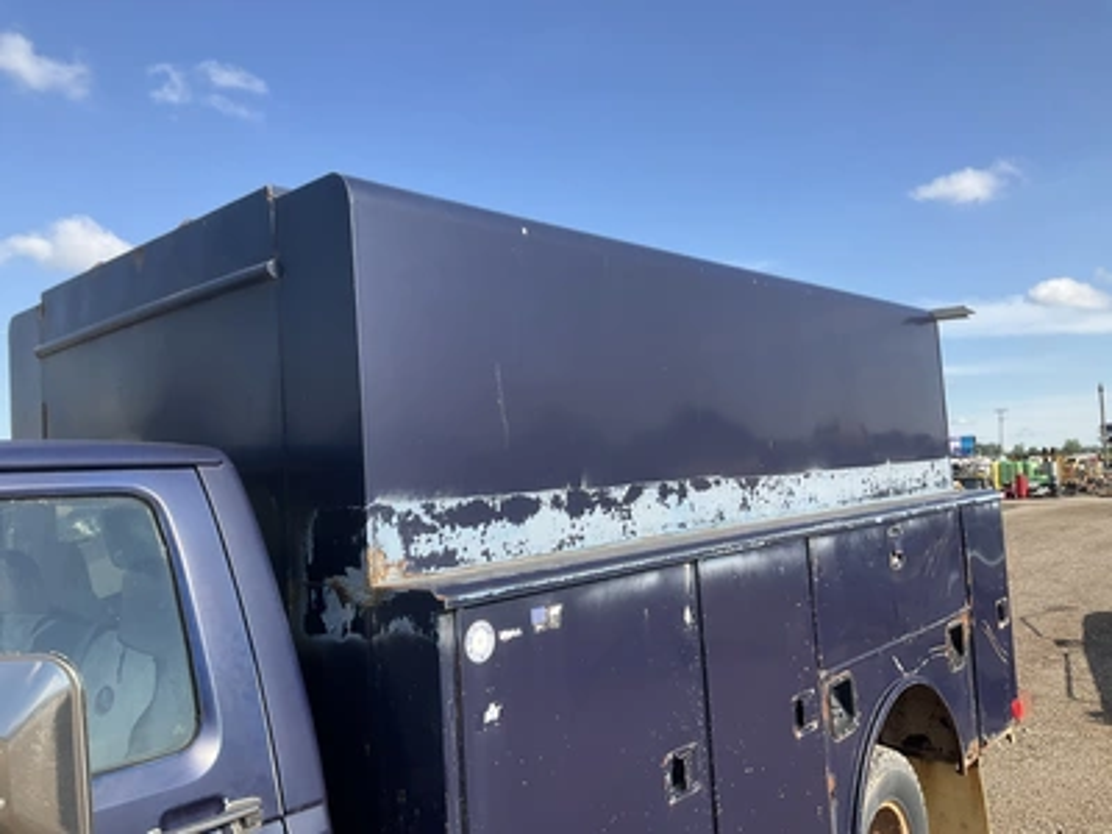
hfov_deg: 61.7
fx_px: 932
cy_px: 417
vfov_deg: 48.2
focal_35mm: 29
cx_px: 556
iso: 25
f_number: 1.8
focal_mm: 3
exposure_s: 1/997
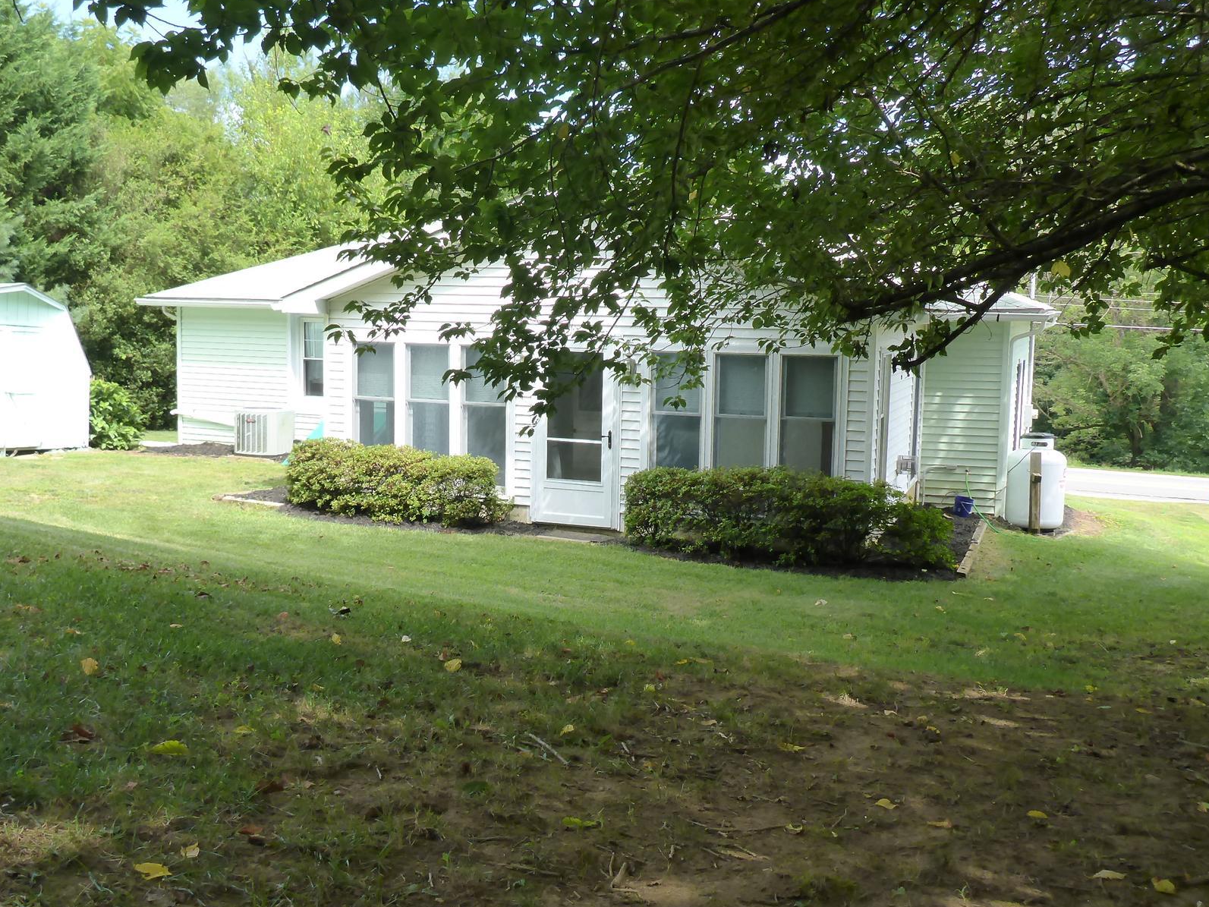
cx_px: 571
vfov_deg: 39.6
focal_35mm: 36
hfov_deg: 51.3
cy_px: 499
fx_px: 1257
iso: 200
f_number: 3.3
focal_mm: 4.9
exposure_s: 1/320
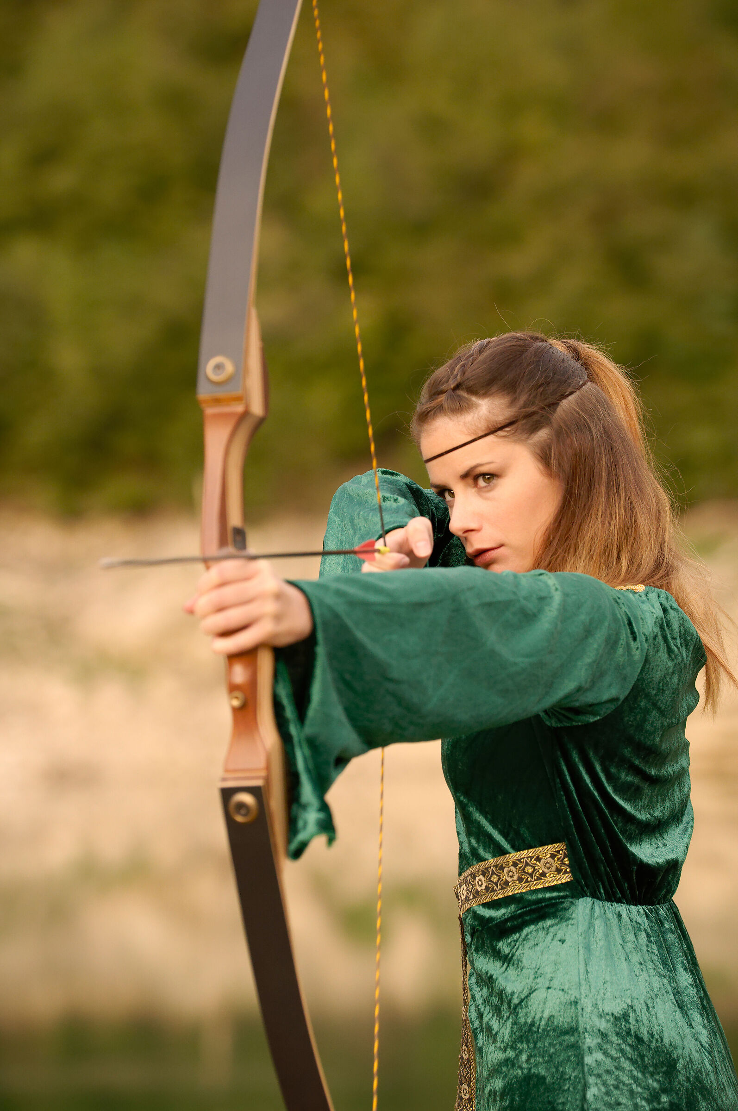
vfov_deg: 14.9
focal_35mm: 138
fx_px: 4254
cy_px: 556
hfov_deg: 9.9
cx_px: 369
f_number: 3.2
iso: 640
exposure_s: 1/800
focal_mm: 92
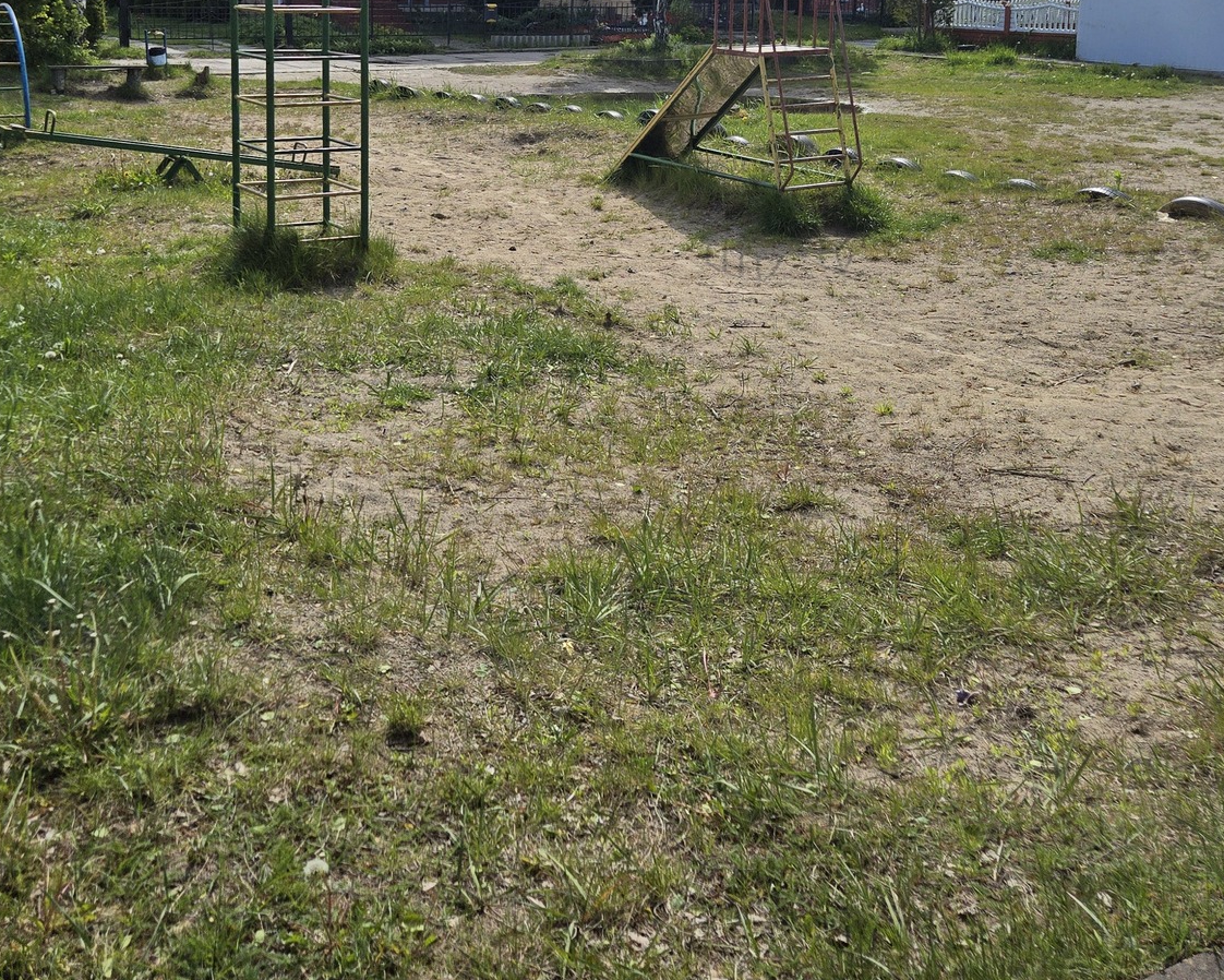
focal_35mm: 40
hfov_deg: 45.7
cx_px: 560
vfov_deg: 35.9
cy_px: 176
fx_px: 1449
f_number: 1.8
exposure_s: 1/2296
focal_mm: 5.4
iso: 25
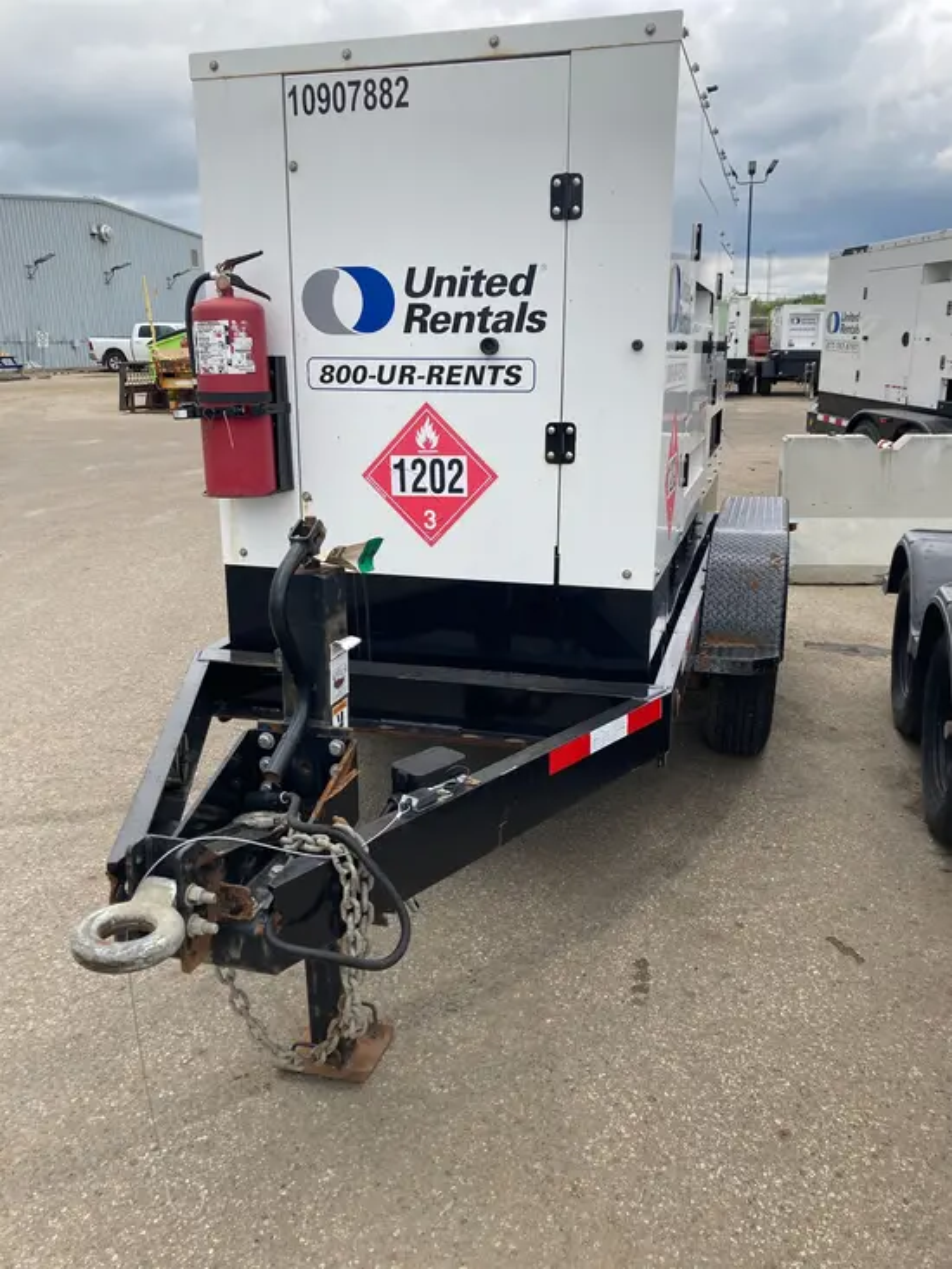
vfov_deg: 63.4
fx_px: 1026
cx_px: 476
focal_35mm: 28
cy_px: 634
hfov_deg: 49.8
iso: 20
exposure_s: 1/1279
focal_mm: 3.99
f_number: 1.8
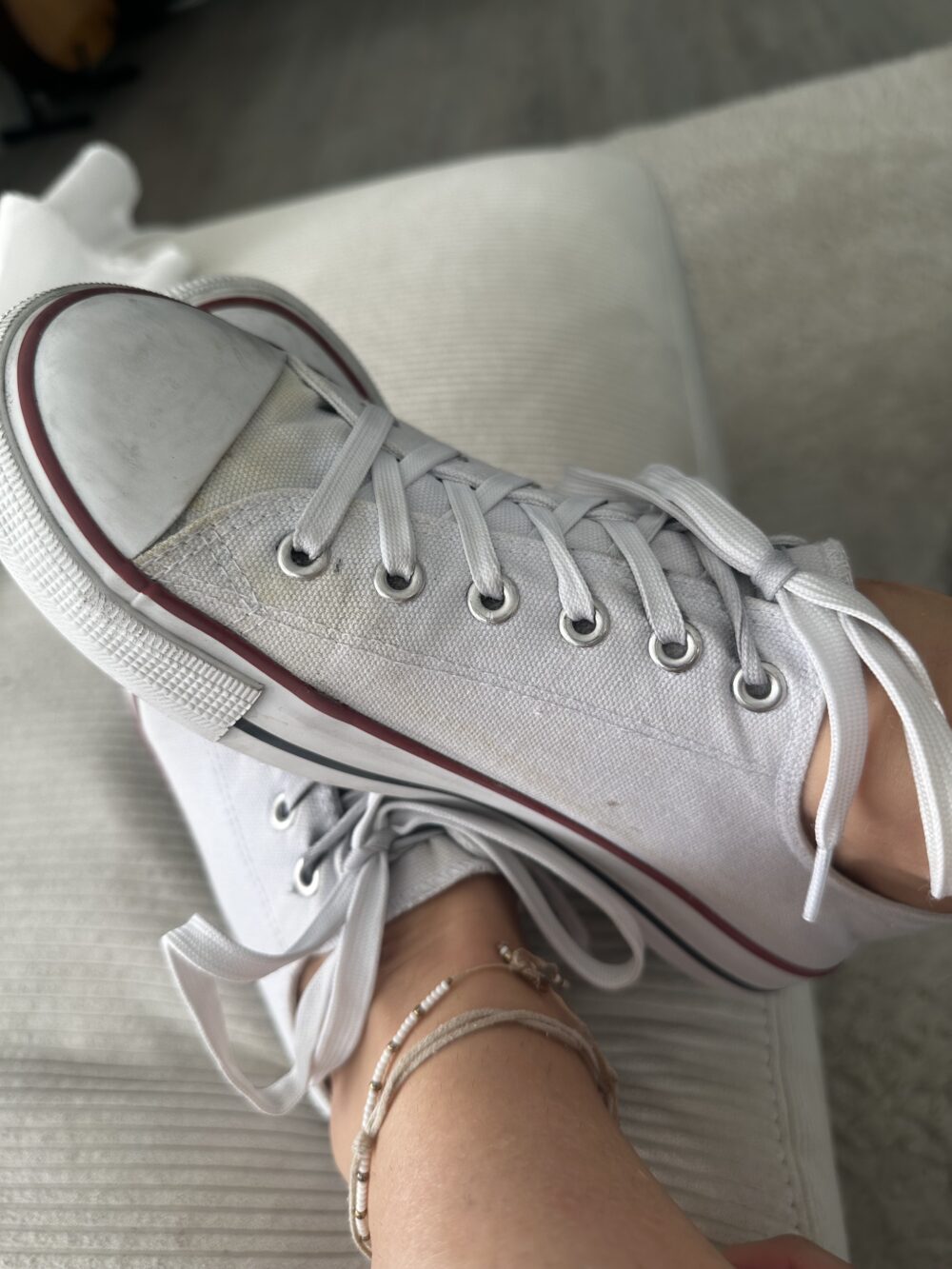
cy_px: 634
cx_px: 476
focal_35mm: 24
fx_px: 880
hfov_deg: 56.8
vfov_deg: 71.6
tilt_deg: -48.1
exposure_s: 1/103
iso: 50
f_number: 1.78
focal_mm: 6.86
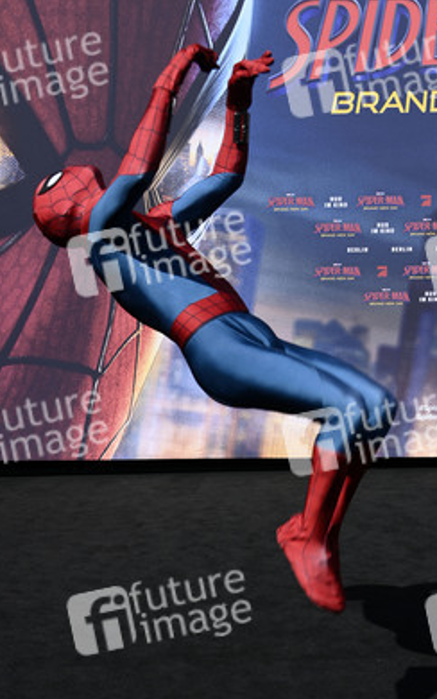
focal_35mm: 47
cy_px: 344
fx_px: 895
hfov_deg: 27.4
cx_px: 211
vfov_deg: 42.6
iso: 100
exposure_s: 1/400
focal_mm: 45
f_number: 6.3
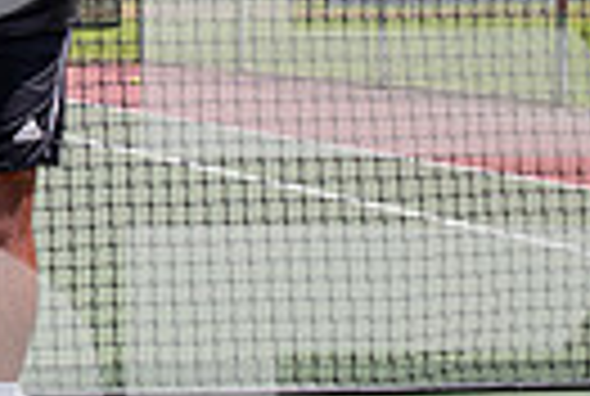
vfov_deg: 12.3
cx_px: -486
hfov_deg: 15.8
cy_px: -79
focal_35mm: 109
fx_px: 1790
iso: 100
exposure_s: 1/400
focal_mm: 24
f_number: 7.1
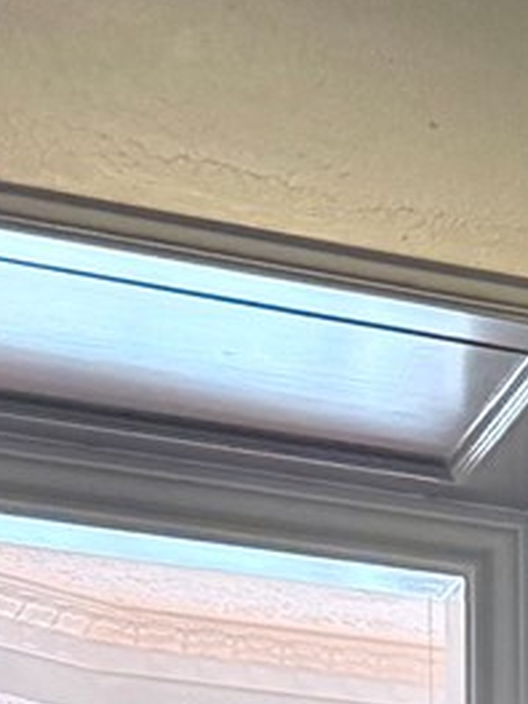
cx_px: 2013
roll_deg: -1.3
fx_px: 3783
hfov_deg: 6.6
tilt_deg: -6.6
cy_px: 1989
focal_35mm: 186
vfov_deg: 9.0
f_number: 1.78
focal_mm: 6.76
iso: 250
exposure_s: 1/120
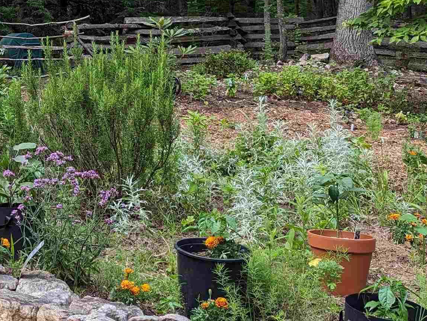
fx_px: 790
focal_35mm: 64
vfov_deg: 22.1
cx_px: 19
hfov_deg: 28.7
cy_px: -6
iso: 29
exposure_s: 1/60
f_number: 1.68
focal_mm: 6.9
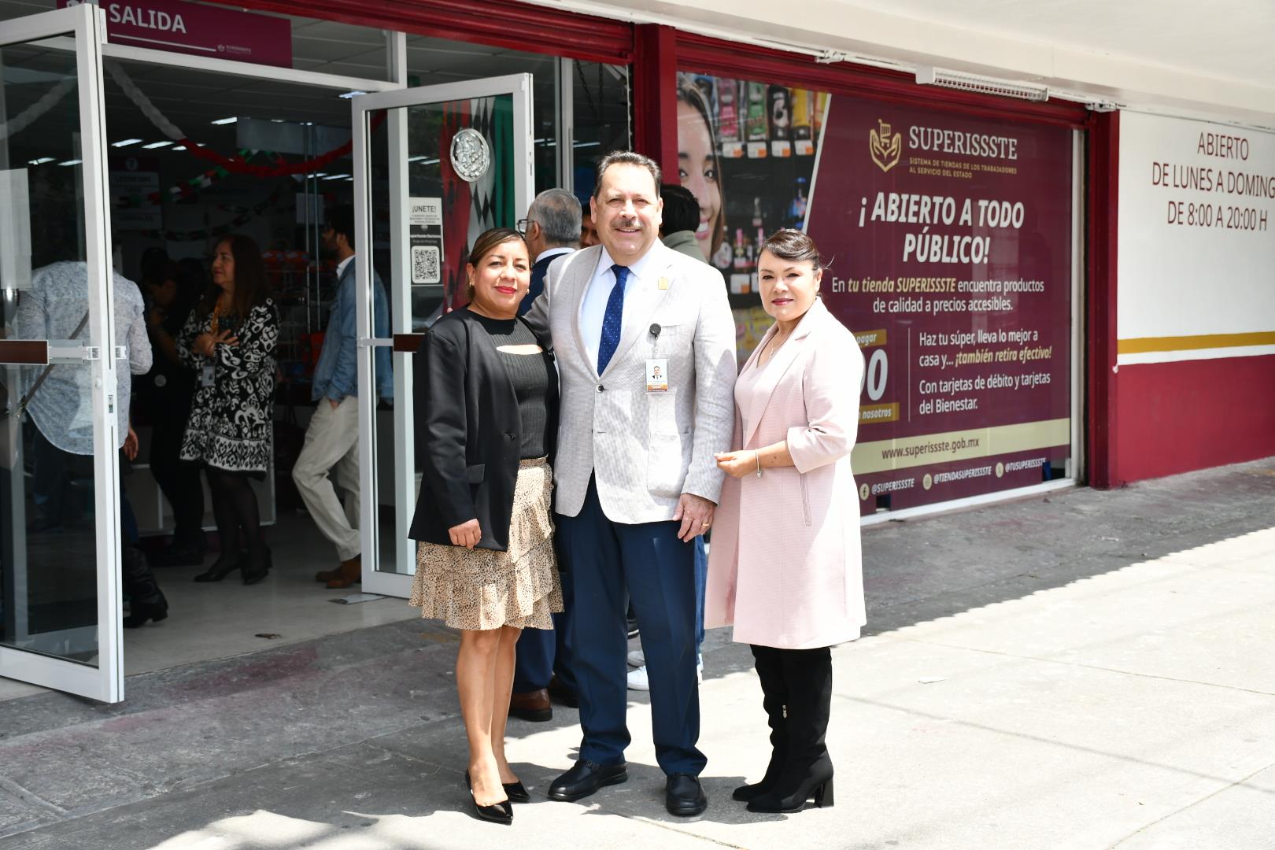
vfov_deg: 28.1
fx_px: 1700
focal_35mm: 48
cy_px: 425
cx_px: 638
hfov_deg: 41.1
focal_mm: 32
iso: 100
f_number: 5.6
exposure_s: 1/180
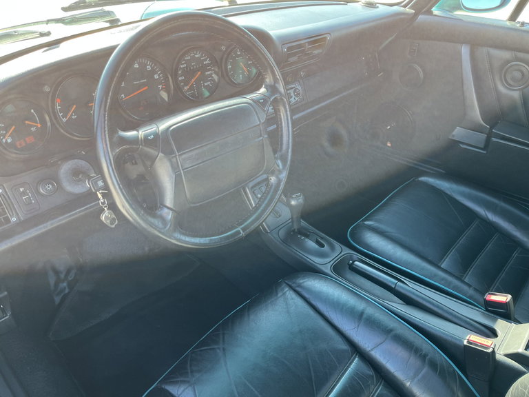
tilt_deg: -35.9
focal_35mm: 26
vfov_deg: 53.1
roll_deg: +2.8
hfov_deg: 67.3
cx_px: 264
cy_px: 198
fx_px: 397
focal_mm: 5.1
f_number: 1.6
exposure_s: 1/121
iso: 50
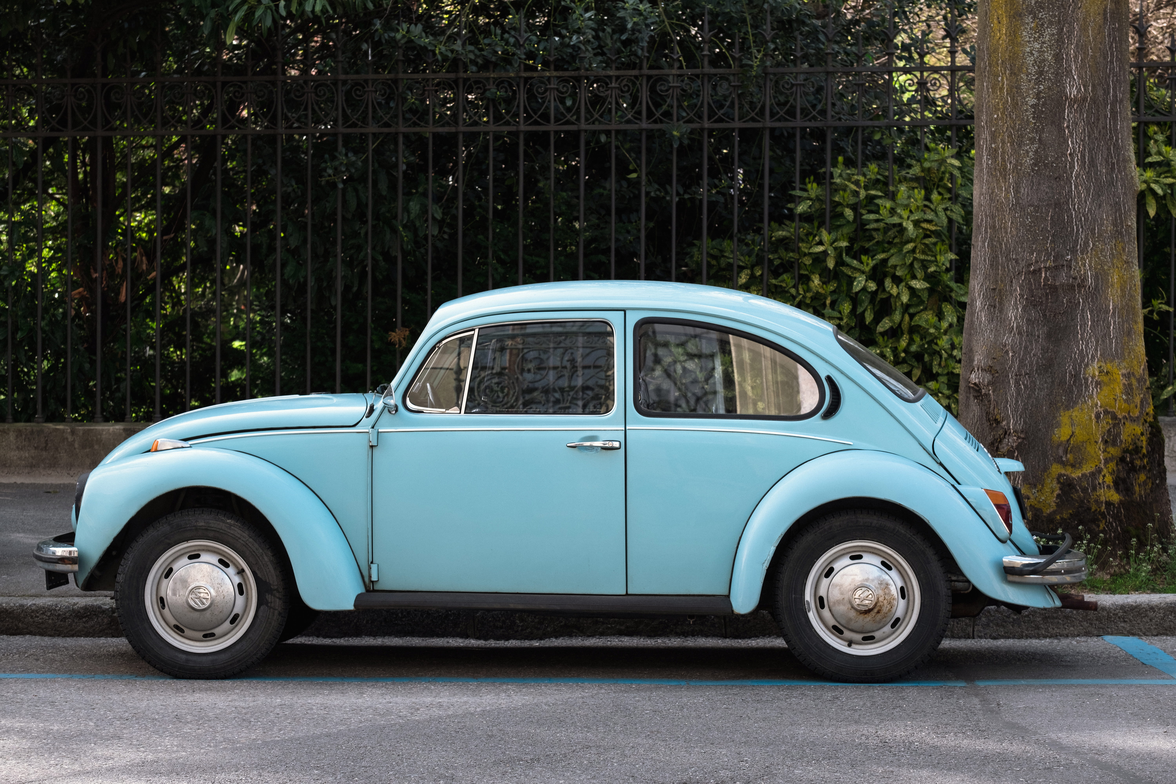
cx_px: 588
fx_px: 2450
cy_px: 392
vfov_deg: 18.2
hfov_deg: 27.0
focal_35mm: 75
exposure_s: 1/140
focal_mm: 50
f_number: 5.6
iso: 200
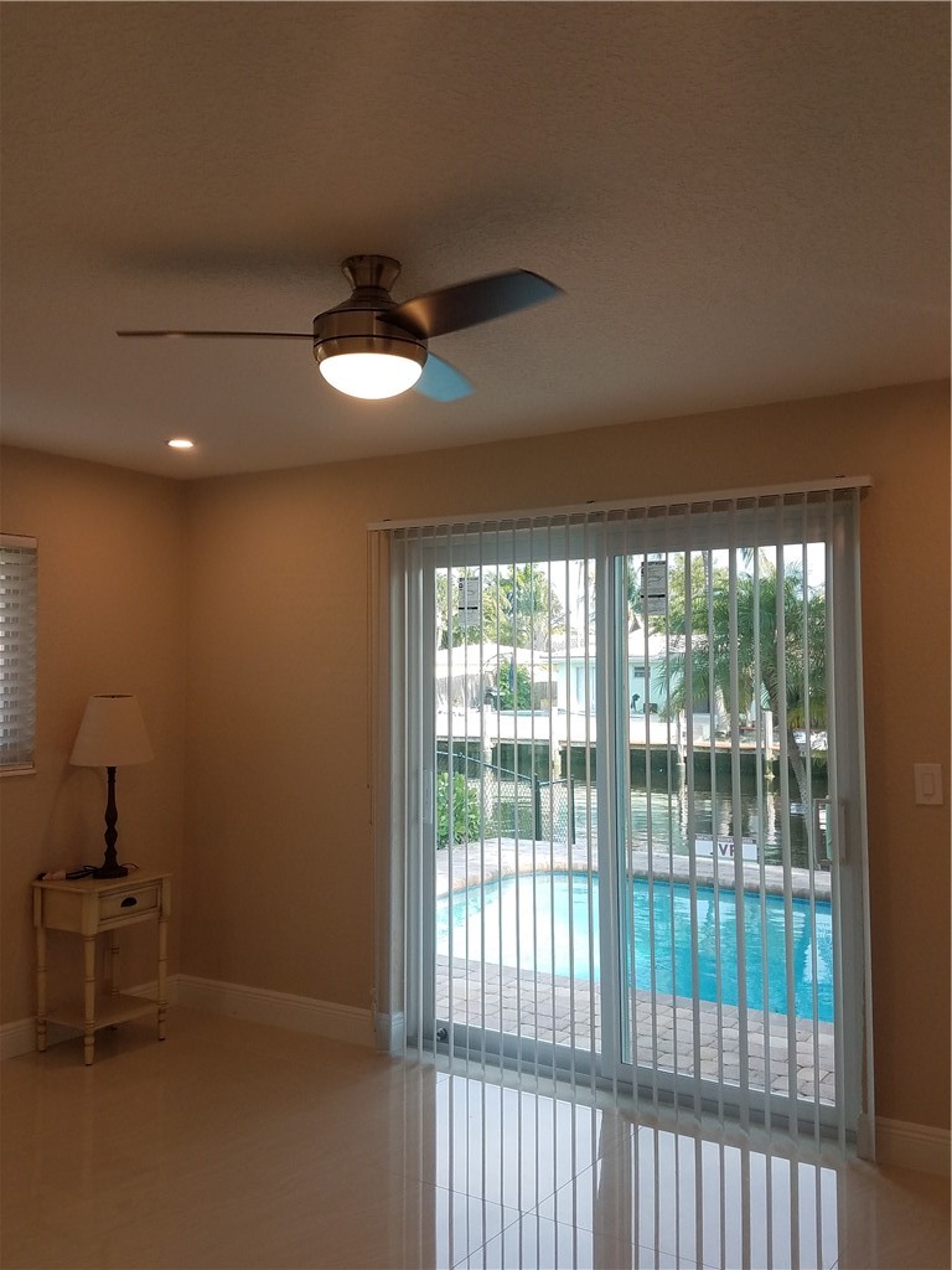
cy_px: 635
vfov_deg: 67.3
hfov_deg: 53.1
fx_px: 953
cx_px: 476
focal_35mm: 26
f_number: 1.7
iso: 40
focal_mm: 4.2
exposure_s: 1/183
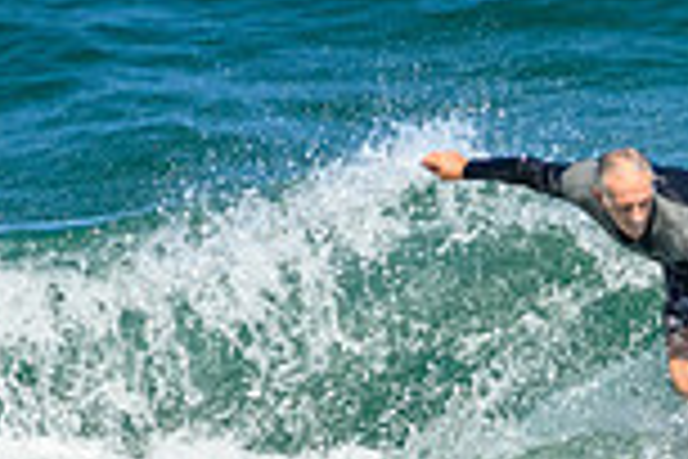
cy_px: 488
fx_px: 66482
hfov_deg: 0.6
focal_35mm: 3479
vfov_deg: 0.4
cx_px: 690
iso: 1400
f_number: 11
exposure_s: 1/2000
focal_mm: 800
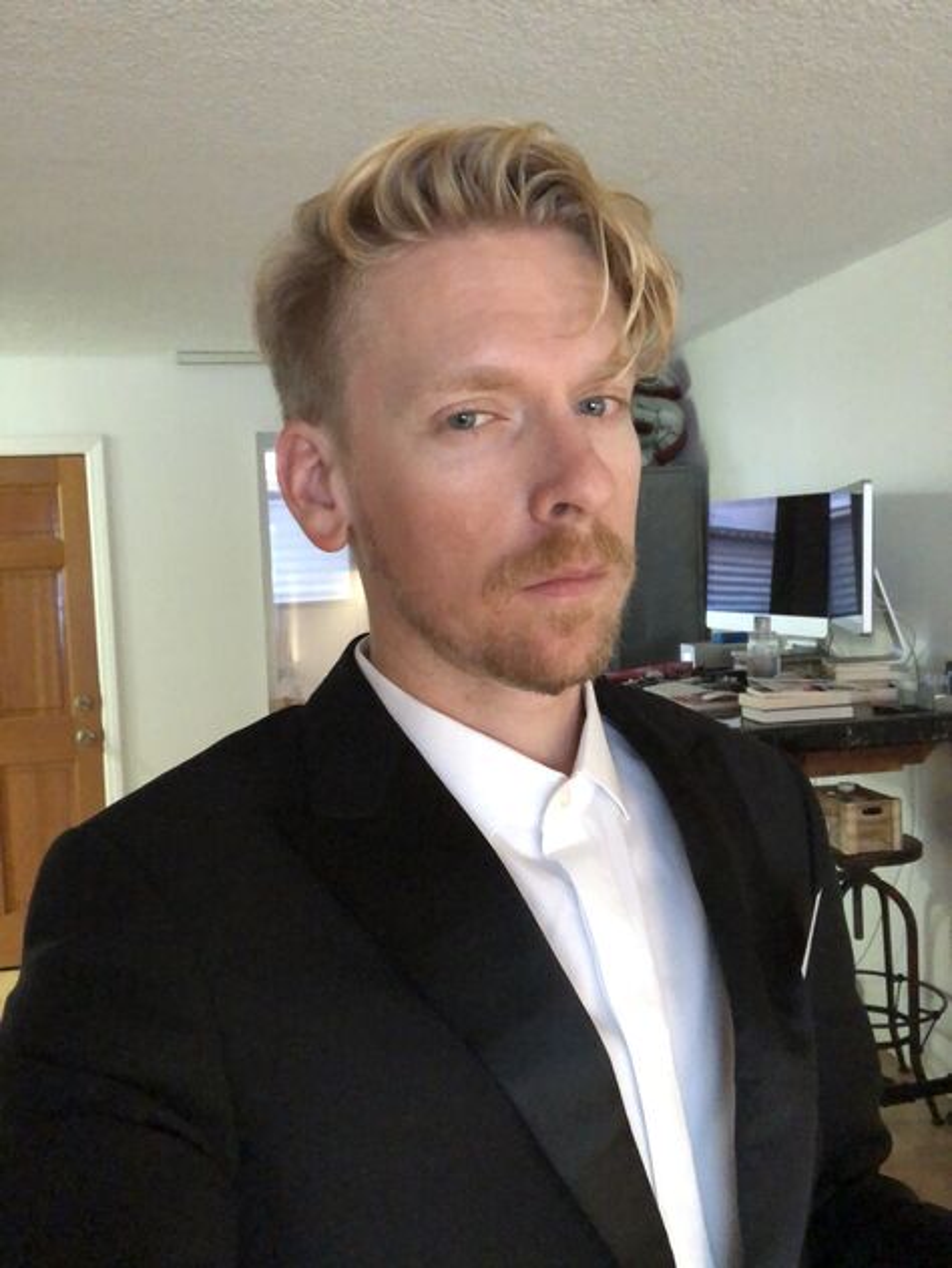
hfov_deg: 44.2
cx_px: 476
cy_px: 634
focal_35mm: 32
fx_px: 1172
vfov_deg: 56.8
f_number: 2.2
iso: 640
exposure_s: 1/15
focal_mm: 2.87
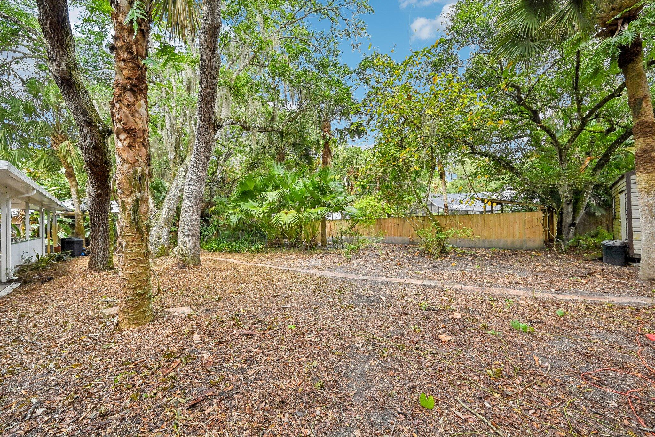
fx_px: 255
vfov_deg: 81.2
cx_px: 328
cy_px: 218
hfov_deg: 104.3
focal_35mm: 14
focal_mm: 14
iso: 2500
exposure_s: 1/1000
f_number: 8
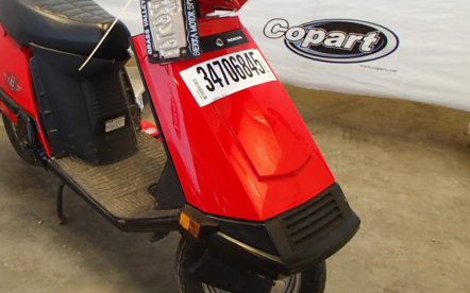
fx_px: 551
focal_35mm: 43
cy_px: 91
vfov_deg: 29.6
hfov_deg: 45.3
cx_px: 145
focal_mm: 5
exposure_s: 1/30
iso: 200
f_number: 3.9
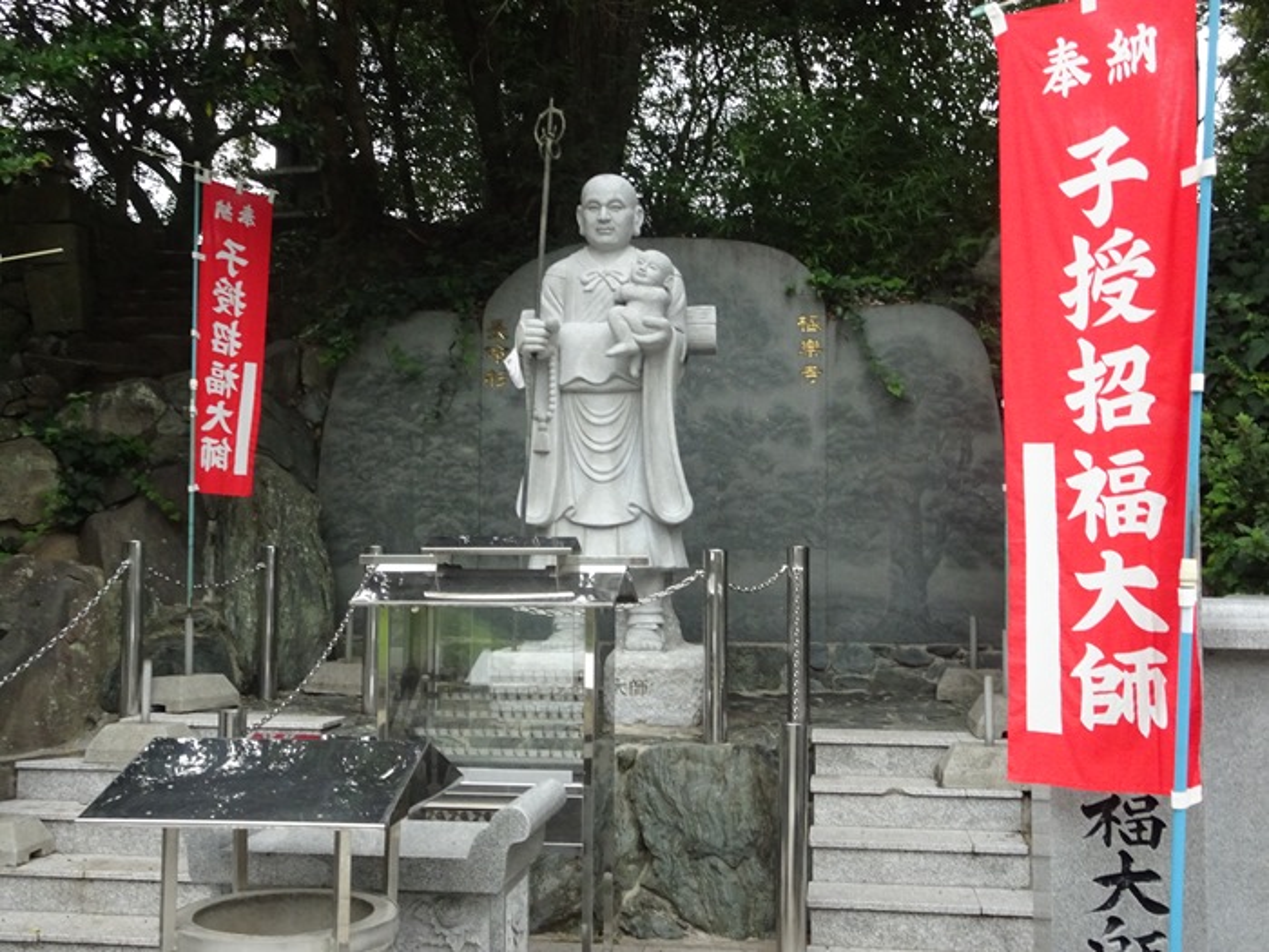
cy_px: 476
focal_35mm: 37
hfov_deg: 50.1
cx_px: 634
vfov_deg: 38.7
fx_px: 1356
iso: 500
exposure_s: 1/40
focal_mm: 6.37
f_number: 4
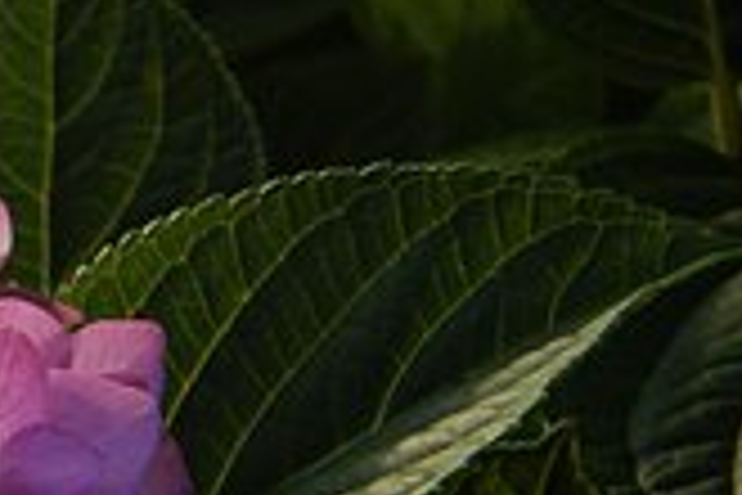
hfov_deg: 16.9
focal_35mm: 112
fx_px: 2308
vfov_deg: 12.2
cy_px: 313
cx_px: -297
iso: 400
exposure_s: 1/250
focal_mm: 24
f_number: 11
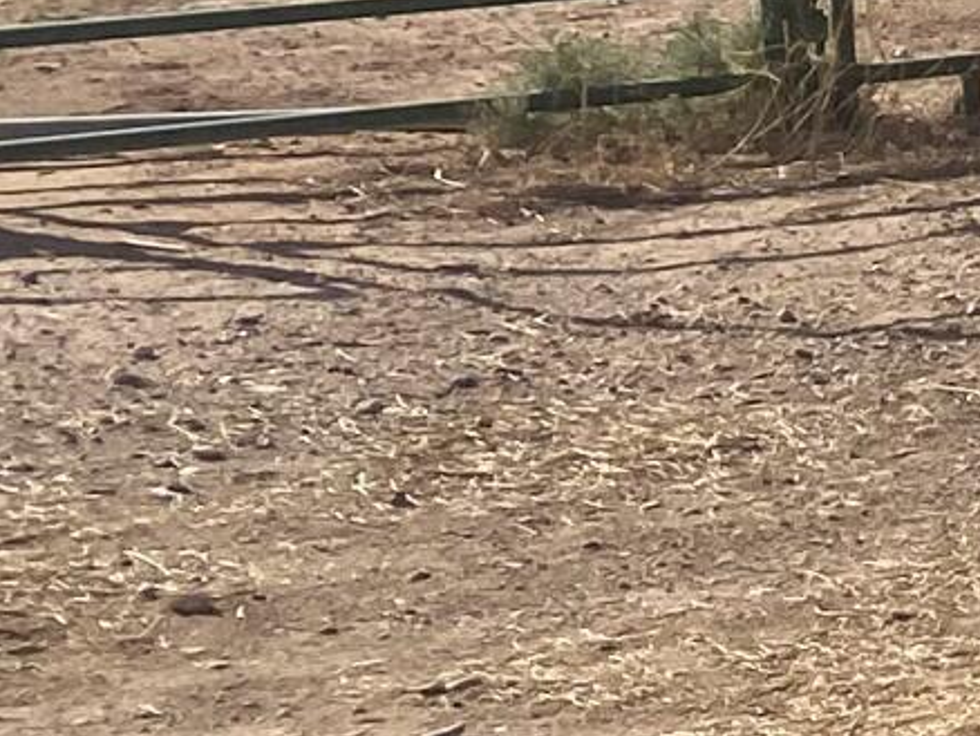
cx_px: 3068
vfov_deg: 8.1
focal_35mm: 178
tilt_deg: -2.6
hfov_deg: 8.8
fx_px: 5042
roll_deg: -0.8
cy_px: -606
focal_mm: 4.25
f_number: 1.8
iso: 32
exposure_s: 1/3300
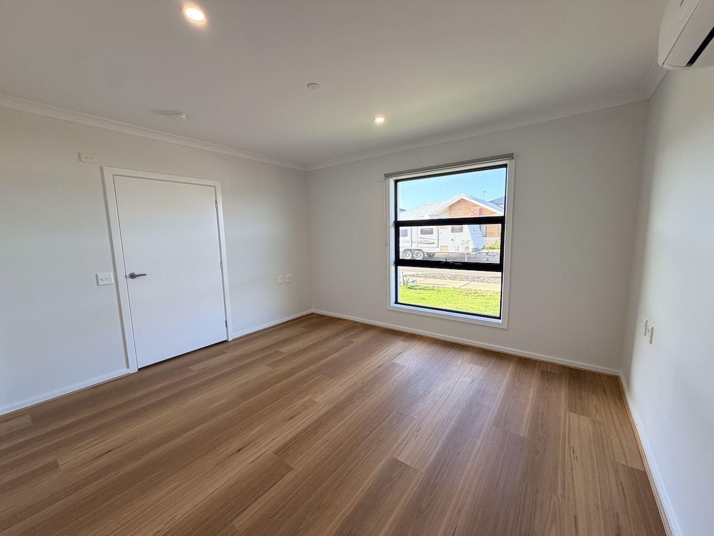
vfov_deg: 85.7
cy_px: 268
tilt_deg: -7.1
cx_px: 357
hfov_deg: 102.1
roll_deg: +1.0
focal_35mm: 14
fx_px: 289
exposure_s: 1/100
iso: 100
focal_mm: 2.22
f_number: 2.2
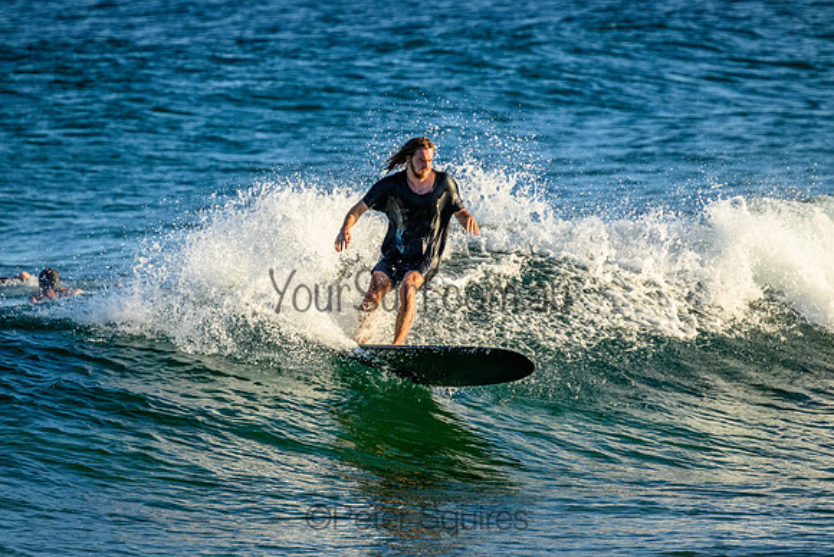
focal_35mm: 800
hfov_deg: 2.6
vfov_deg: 1.7
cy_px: 278
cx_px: 417
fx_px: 18537
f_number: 11
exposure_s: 1/2000
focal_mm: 800
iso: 2200
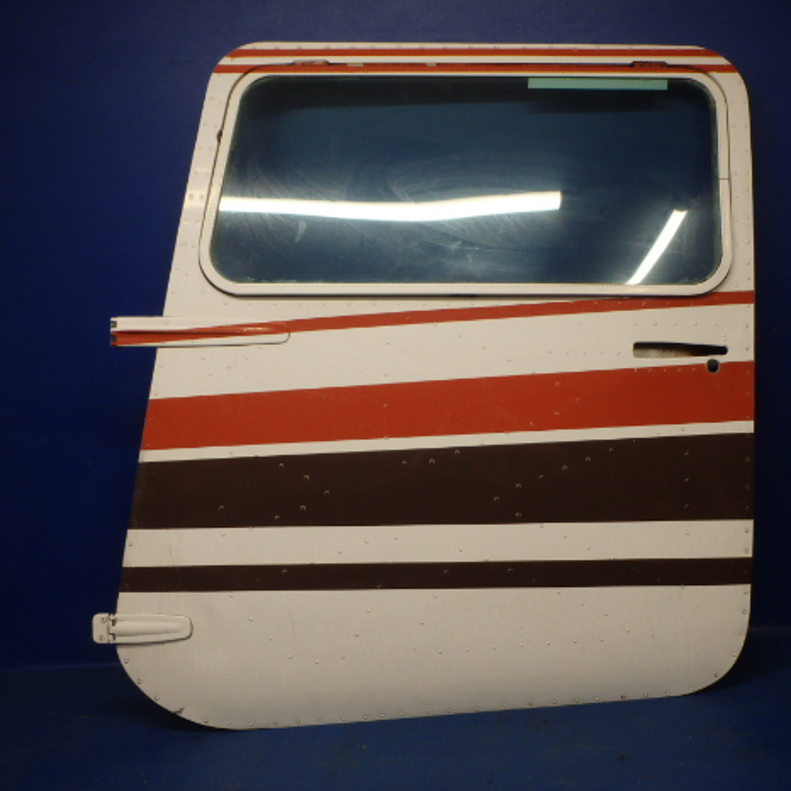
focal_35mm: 34
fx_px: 879
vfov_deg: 48.4
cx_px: 482
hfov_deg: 48.1
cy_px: 401
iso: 200
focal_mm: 5
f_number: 3.9
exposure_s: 1/40
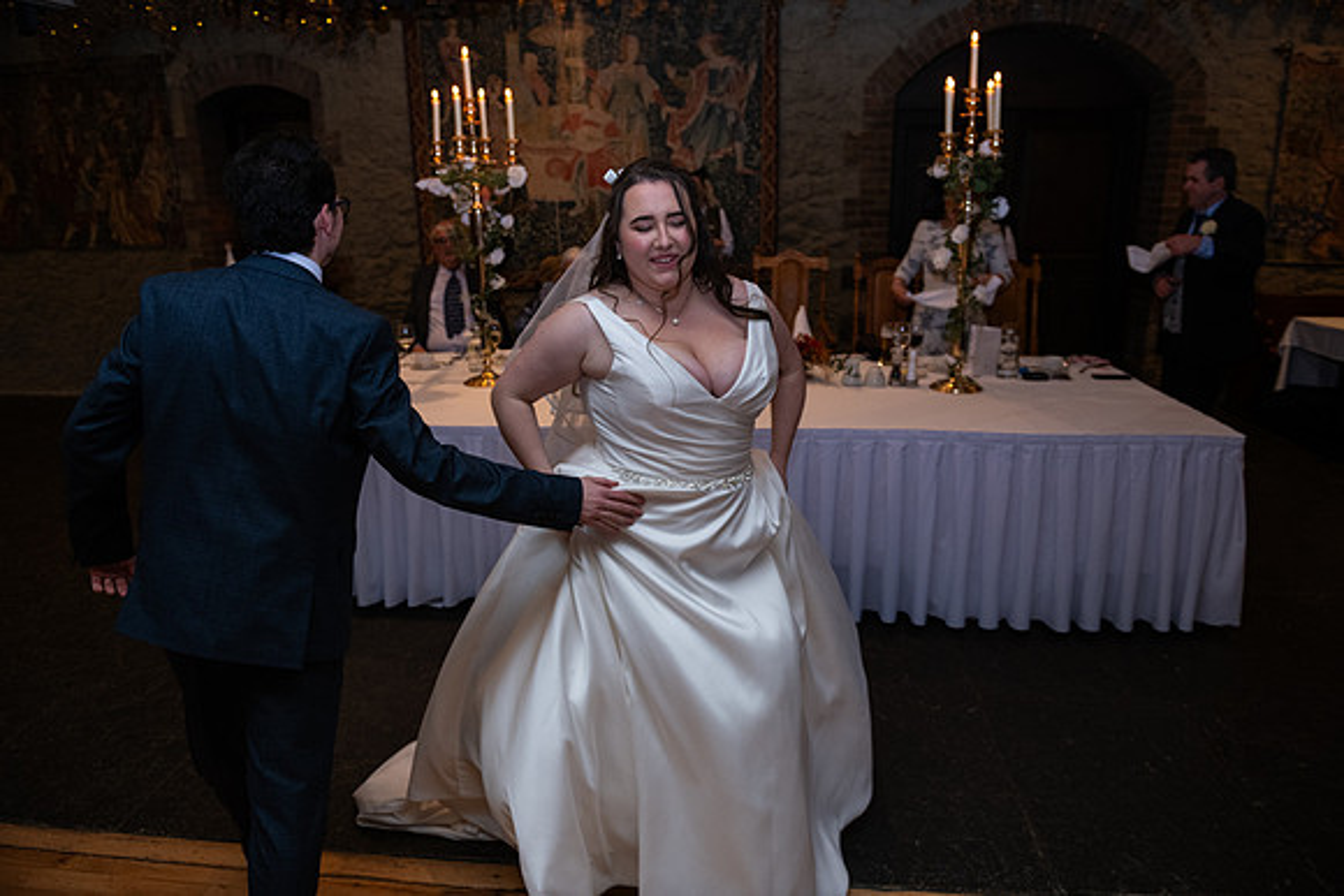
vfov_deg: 53.2
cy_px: 448
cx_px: 672
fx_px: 896
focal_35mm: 24
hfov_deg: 73.7
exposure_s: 1/160
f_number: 3.5
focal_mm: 24
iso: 800
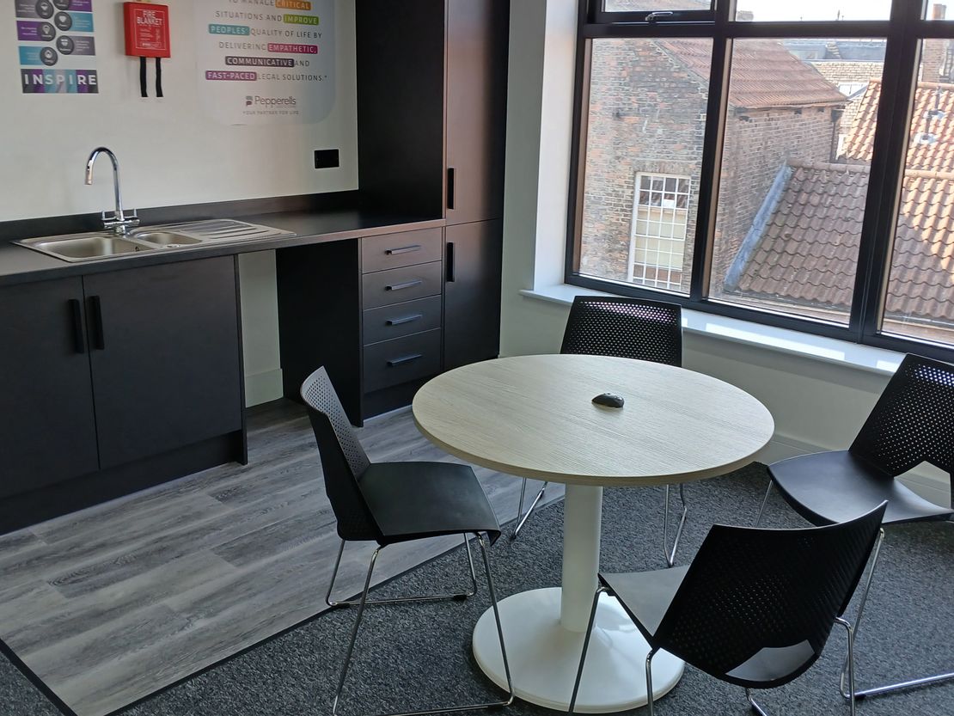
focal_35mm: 26
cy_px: 358
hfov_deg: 67.3
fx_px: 717
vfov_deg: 53.1
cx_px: 477
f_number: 1.8
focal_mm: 3.98
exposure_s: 1/50
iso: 32
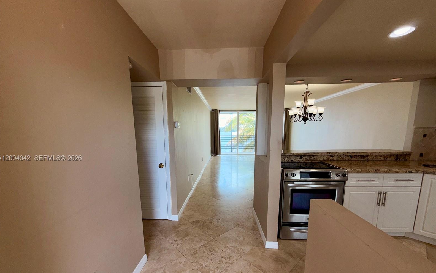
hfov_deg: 101.5
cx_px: 216
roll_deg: +1.1
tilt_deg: -11.0
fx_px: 178
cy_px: 158
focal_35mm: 15
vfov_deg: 74.3
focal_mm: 2.22
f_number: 2.2
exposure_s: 1/120
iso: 20
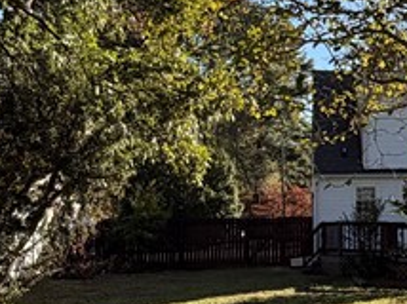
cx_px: 399
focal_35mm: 67
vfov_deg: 21.8
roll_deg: +1.2
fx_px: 787
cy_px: 101
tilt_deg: +8.5
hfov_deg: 27.5
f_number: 2.2
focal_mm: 2.22
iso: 40
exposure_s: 1/734
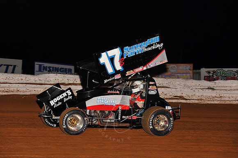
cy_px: 79
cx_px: 119
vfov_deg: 12.2
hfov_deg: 18.3
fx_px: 740
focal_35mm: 112
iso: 500
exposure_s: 1/250
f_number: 5.6
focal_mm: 112
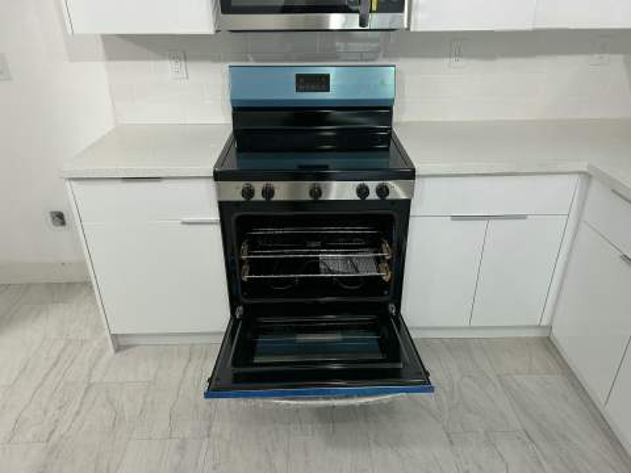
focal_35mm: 26
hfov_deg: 67.3
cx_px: 316
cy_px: 236
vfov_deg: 53.1
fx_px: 474
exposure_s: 1/60
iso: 160
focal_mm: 5.7
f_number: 1.5
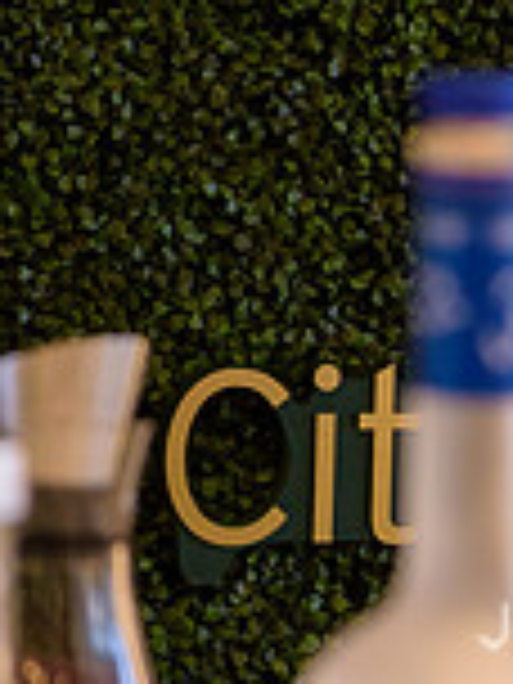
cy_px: -124
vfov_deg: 10.6
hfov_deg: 7.9
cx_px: -396
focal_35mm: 183
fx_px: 3616
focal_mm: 50
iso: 1600
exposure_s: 1/125
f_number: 3.2
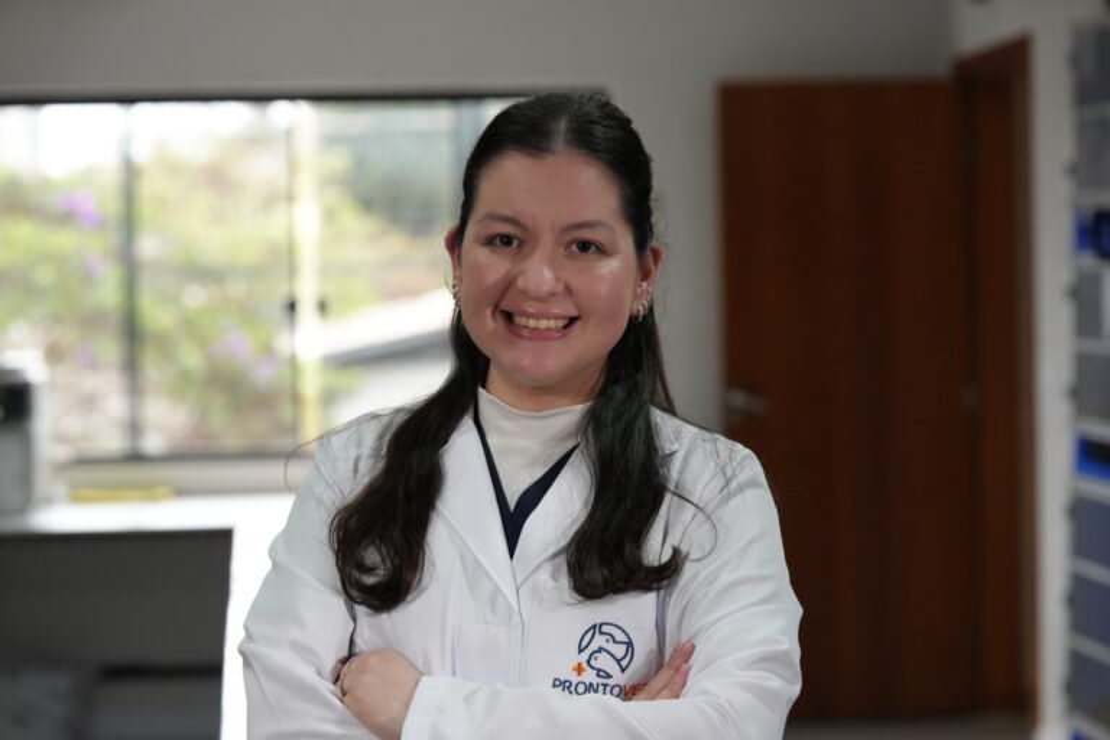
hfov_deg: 23.9
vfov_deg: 16.1
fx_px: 2621
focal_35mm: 85
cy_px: 370
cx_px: 555
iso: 3200
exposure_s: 1/160
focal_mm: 85
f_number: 4
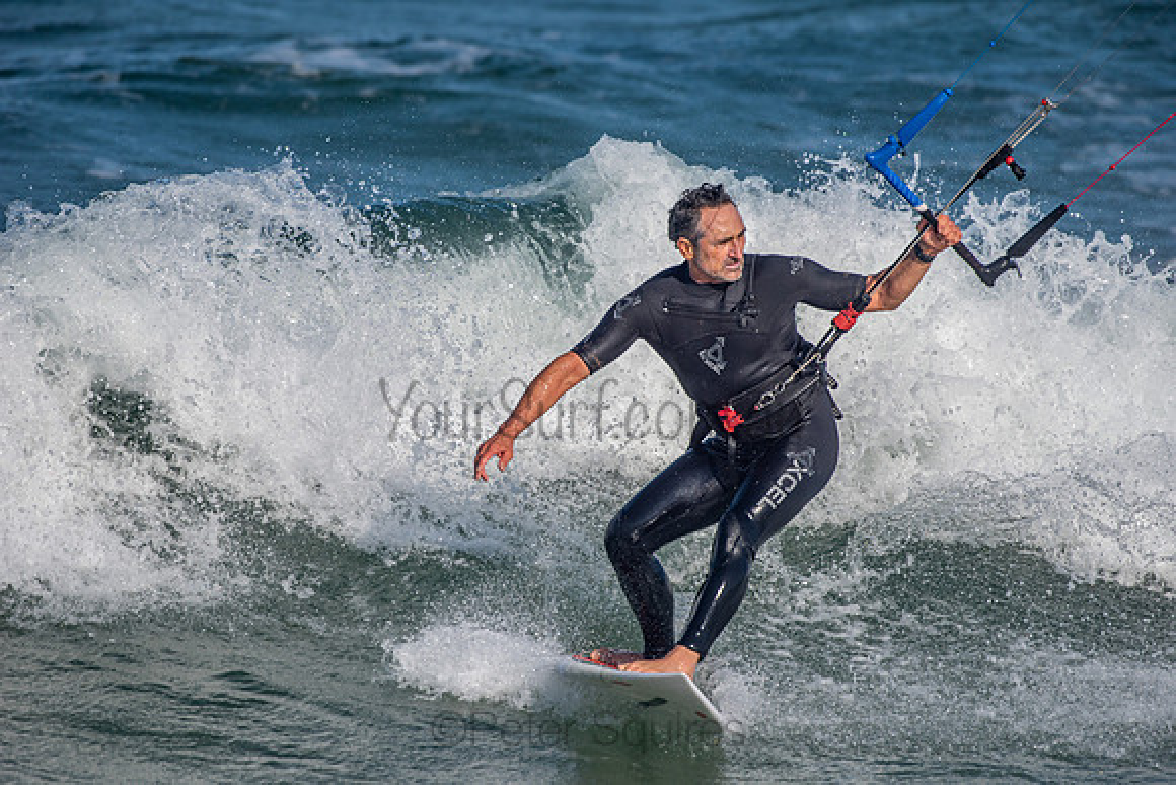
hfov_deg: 5.2
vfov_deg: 3.4
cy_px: 392
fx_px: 13069
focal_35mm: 400
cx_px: 588
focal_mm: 400
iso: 220
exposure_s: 1/4000
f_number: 5.6
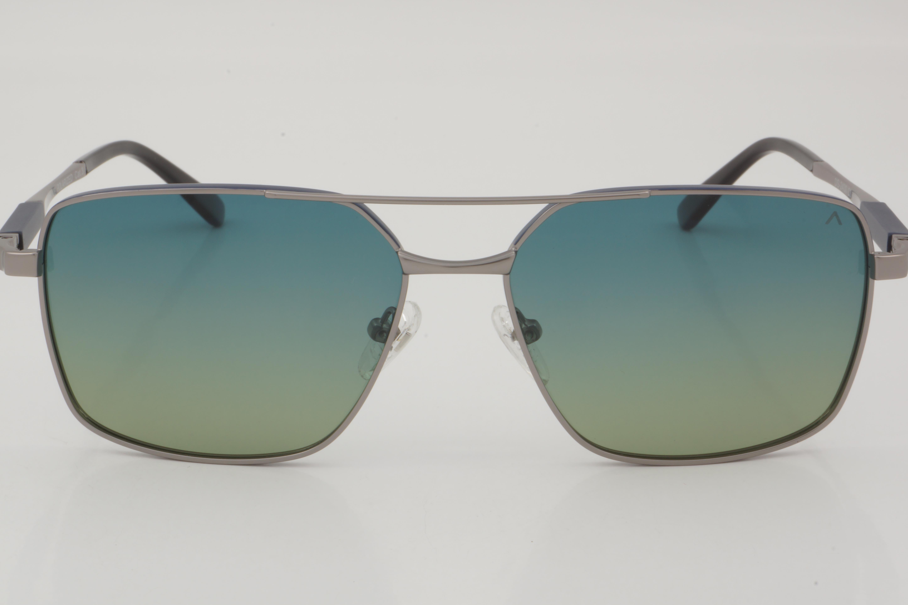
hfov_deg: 23.8
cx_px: 456
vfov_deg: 16.0
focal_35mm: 86
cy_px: 311
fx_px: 2157
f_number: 32
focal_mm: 55
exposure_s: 1/3
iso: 100
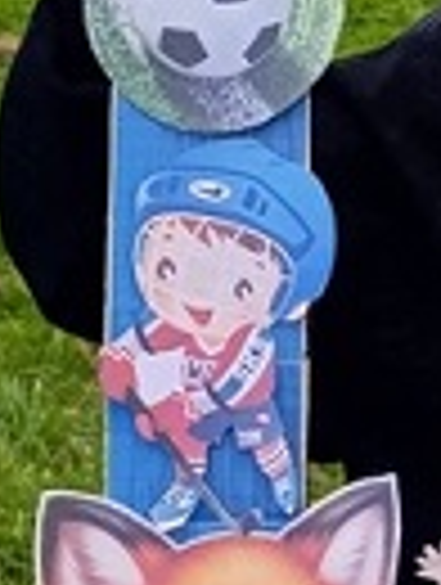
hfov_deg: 12.7
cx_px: 452
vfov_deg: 15.6
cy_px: -310
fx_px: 1947
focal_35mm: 115
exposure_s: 1/103
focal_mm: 6.14
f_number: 1.65
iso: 50
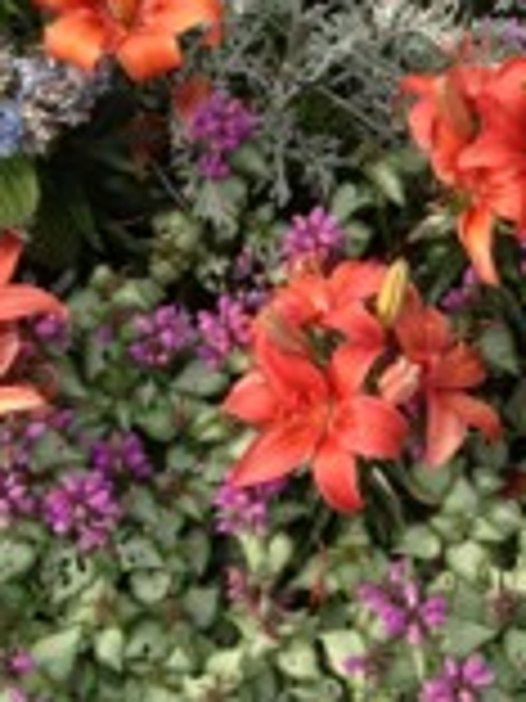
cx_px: 566
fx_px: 2046
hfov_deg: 14.3
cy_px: 144
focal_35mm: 101
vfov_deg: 19.3
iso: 64
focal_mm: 4.28
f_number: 2.4
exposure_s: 1/587
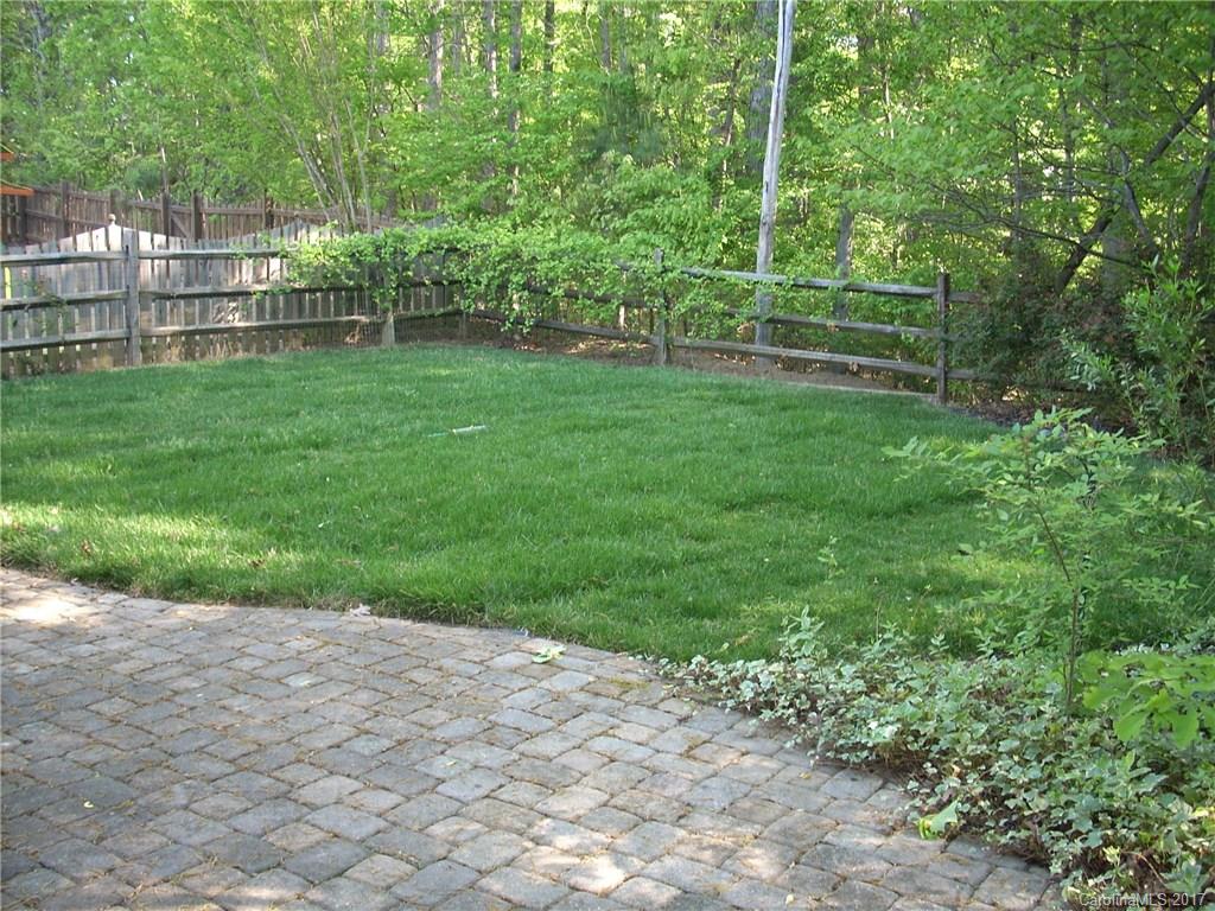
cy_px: 456
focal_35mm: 37
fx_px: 1299
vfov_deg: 38.7
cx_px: 608
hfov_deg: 50.1
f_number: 2.8
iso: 64
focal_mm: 6.2
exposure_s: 1/30
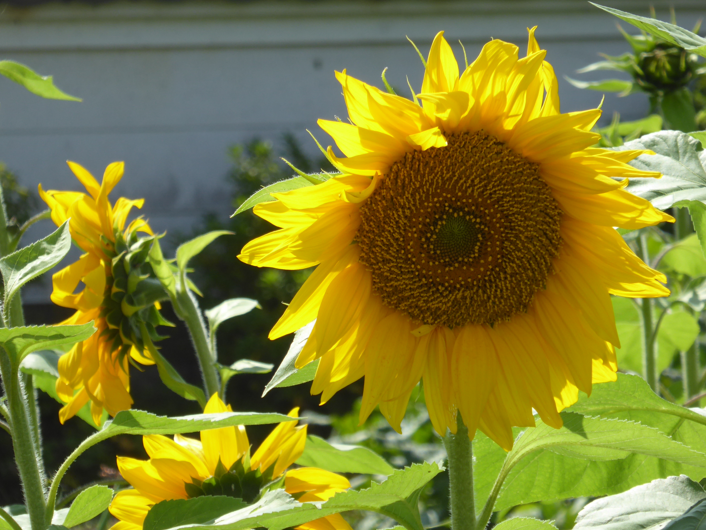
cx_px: 340
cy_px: 260
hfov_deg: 6.4
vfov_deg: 4.8
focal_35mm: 311
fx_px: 6343
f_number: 5.6
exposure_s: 1/250
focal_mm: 47.5
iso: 100
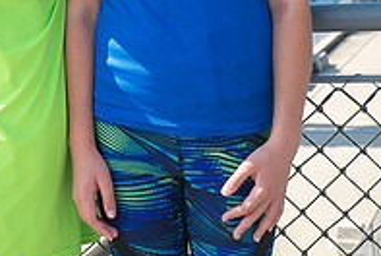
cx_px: -83
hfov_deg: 13.0
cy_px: -92
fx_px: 1622
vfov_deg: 8.8
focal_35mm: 153
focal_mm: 52
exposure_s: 1/800
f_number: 10
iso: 1000
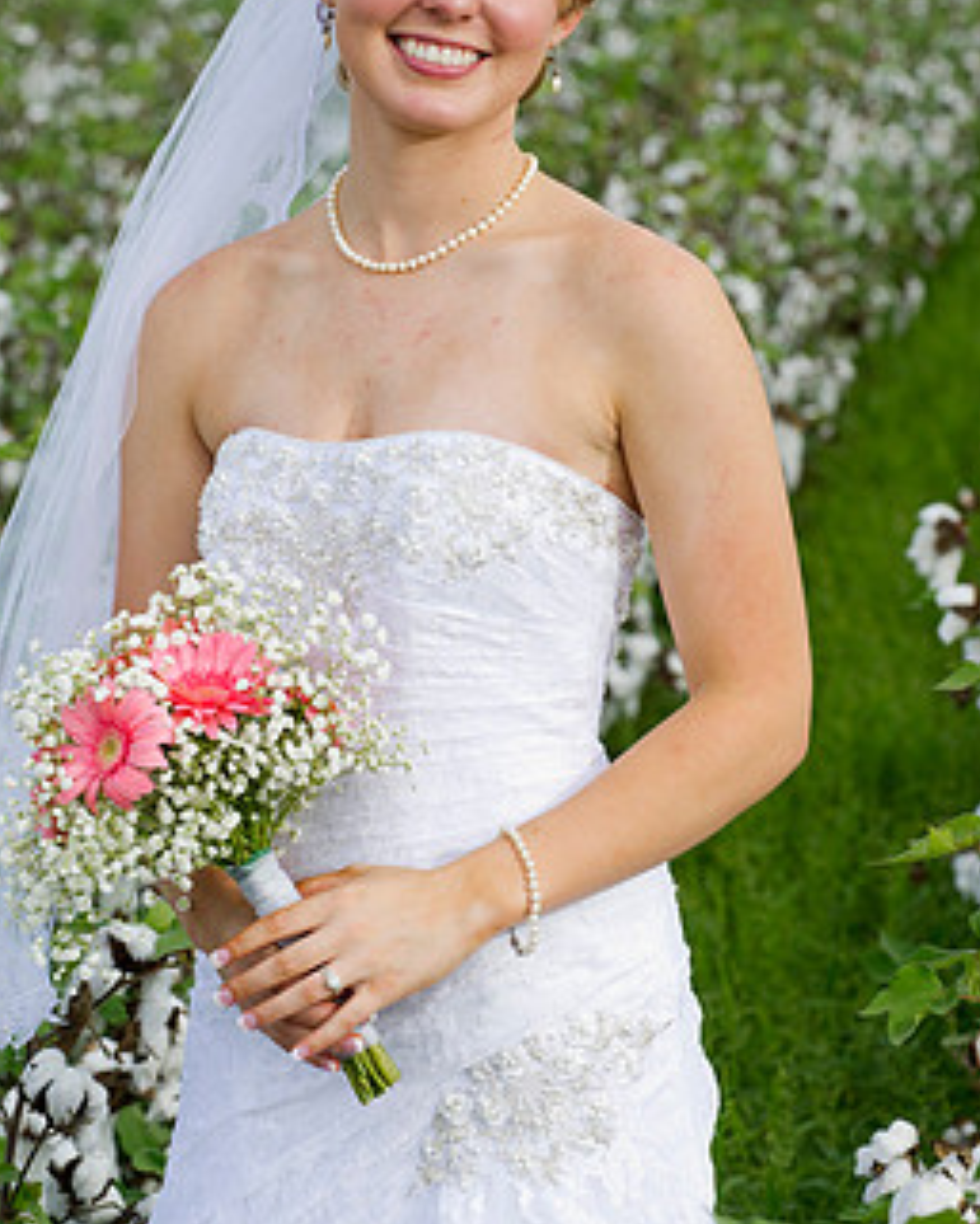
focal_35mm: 184
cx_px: 452
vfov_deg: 10.5
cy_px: 500
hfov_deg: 8.4
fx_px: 6668
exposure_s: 1/125
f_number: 7.1
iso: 200
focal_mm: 140
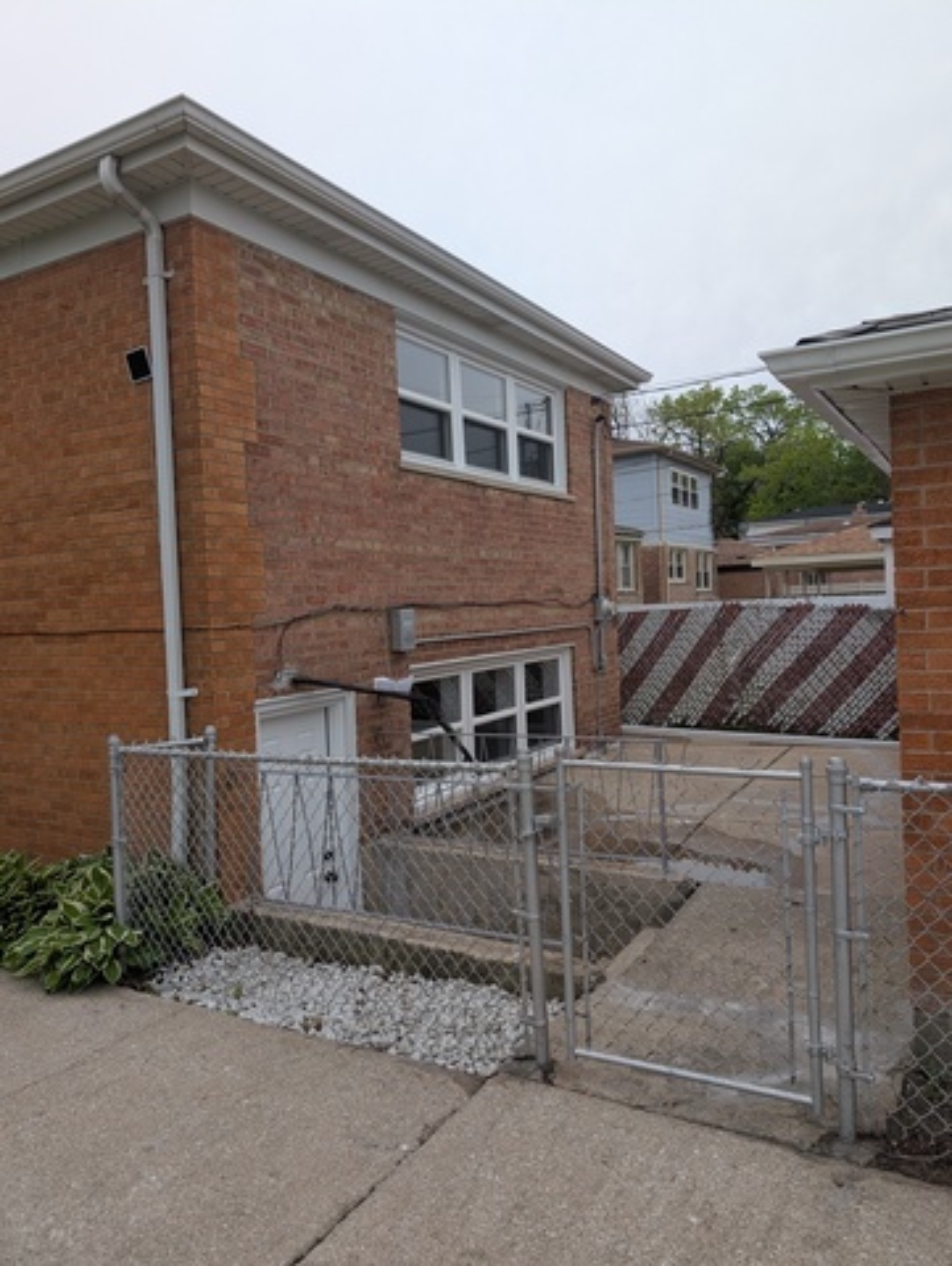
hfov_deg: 56.9
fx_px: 878
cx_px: 476
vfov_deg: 71.5
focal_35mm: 24
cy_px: 633
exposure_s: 1/778
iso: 22
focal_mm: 6.9
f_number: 1.68
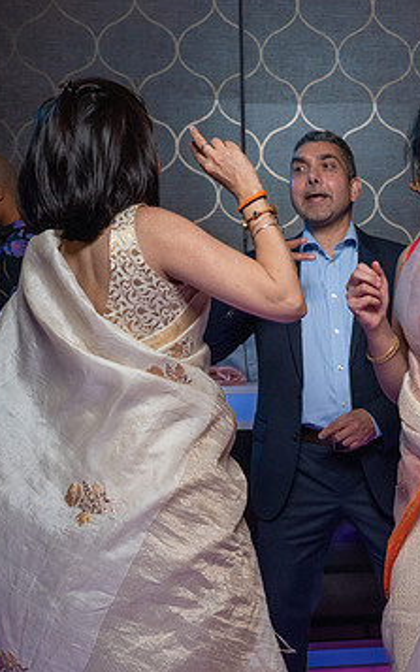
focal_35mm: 63
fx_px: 1154
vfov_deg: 32.5
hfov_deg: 19.5
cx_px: 496
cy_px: 324
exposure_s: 1/200
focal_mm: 35
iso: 2000
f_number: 5.6
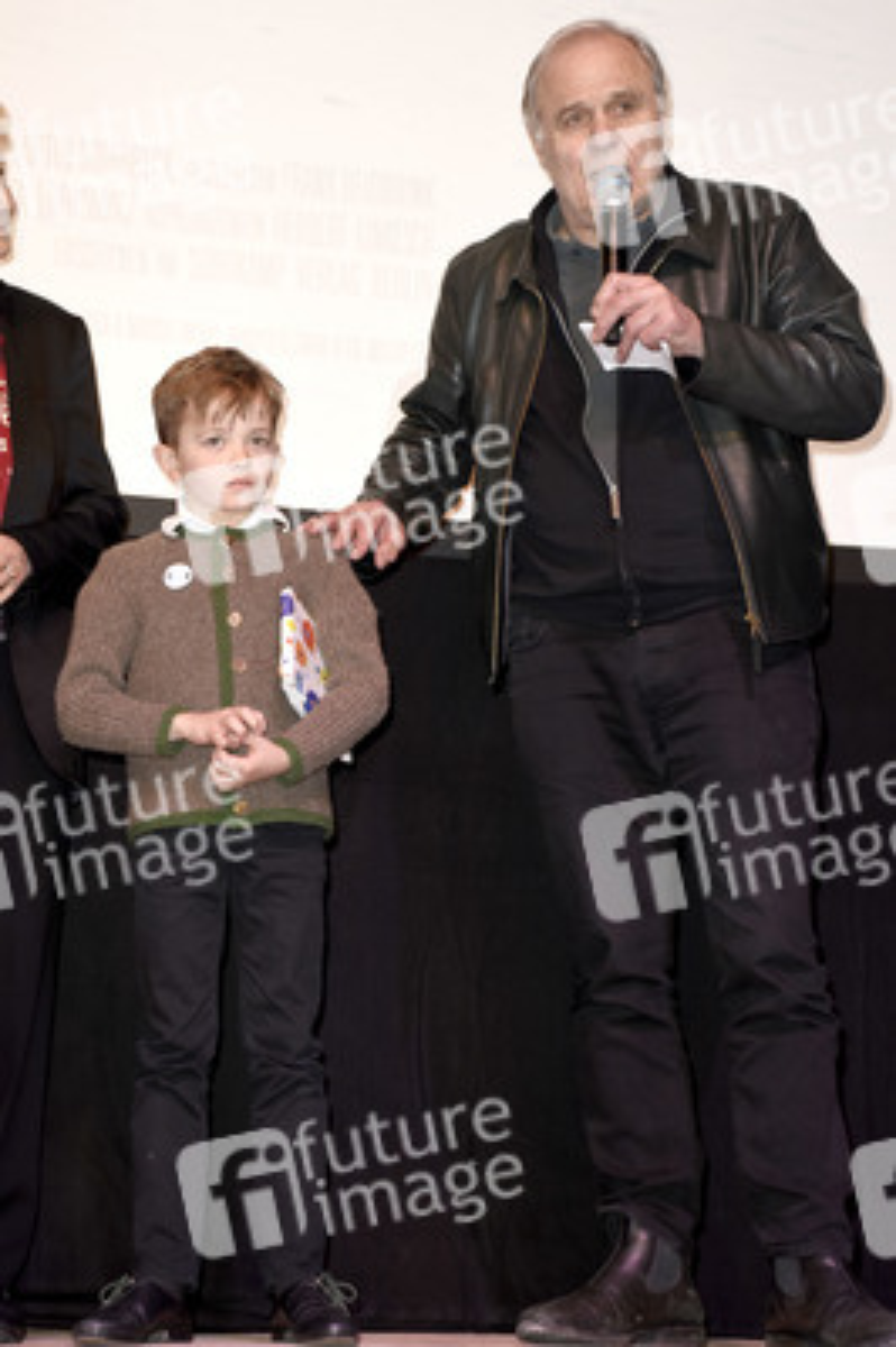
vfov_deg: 24.2
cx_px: 448
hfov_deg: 16.2
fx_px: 3141
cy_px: 674
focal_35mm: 84
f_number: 6.3
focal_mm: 56
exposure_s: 1/60
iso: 640
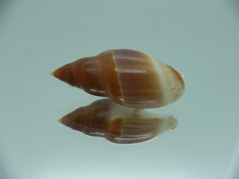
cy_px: 90
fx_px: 242
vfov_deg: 40.7
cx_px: 120
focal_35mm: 35
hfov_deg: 52.6
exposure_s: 1/60
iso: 80
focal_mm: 4.6
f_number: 2.8
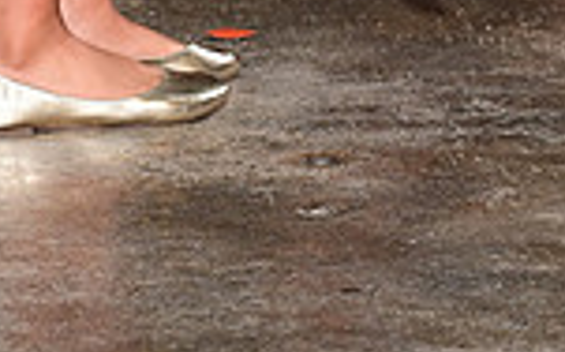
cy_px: -592
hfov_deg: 5.8
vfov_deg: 3.6
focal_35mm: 360
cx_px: 153
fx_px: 5537
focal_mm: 92
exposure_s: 1/125
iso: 1000
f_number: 6.3
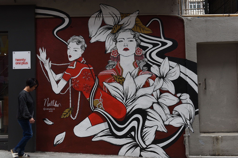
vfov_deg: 35.0
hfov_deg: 50.7
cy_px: 79
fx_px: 251
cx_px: 119
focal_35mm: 38
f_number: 6.3
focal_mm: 38
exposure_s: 1/200
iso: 200
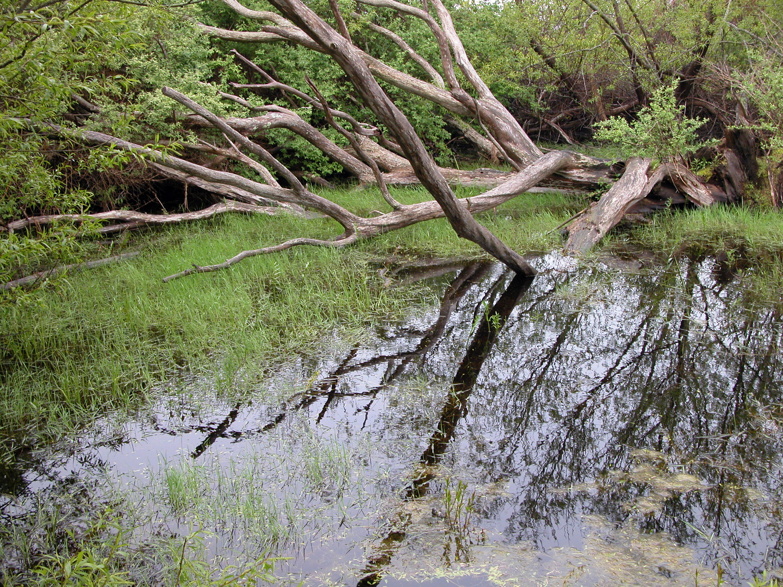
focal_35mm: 41
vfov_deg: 35.1
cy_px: 294
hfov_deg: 45.8
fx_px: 927
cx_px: 392
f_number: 3.3
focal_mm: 10.7
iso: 100
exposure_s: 1/68.1
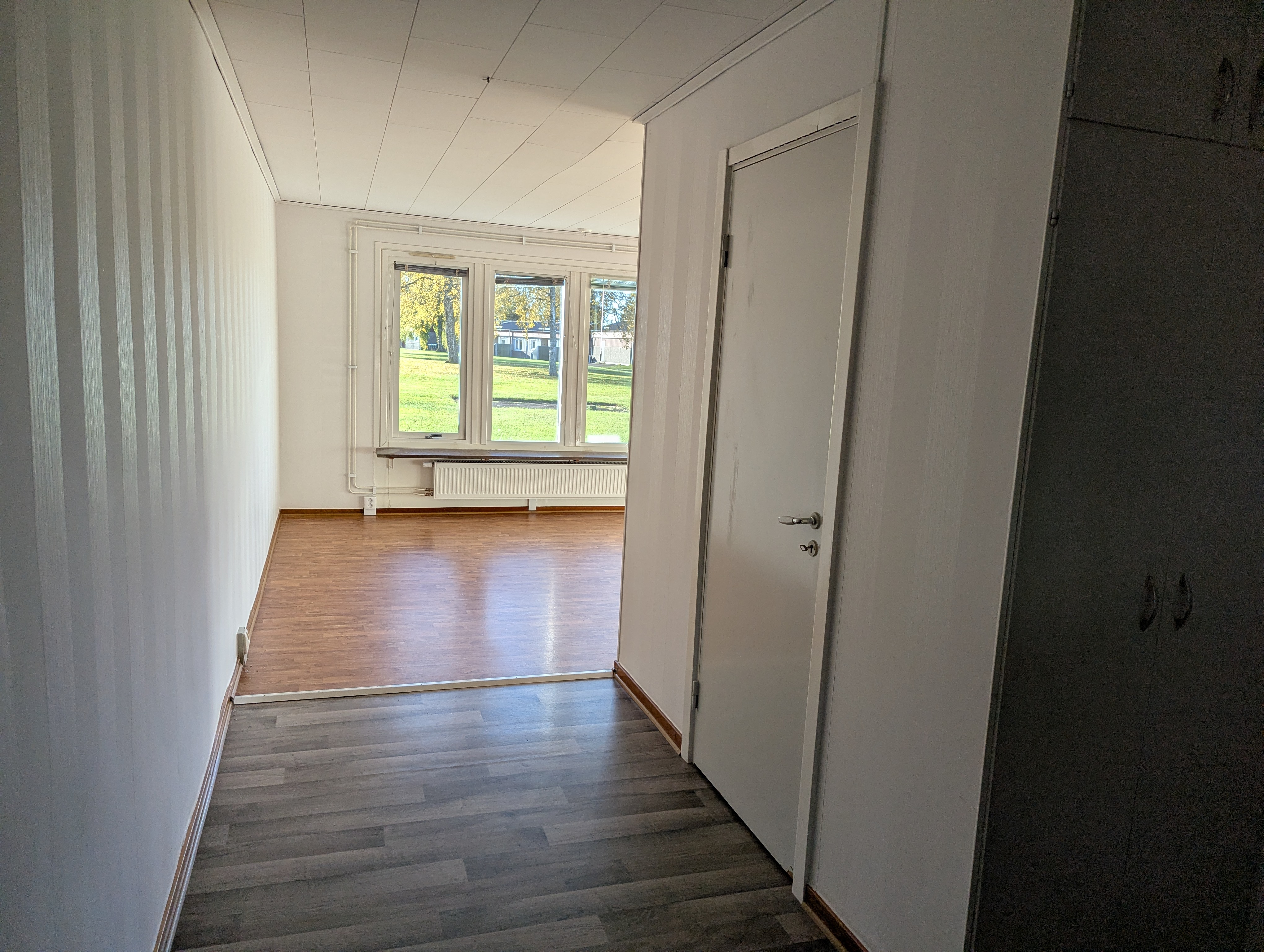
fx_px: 878
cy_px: 476
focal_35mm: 24
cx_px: 632
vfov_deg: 56.9
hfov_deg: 71.5
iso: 48
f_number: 1.85
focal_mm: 6.81
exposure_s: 1/298
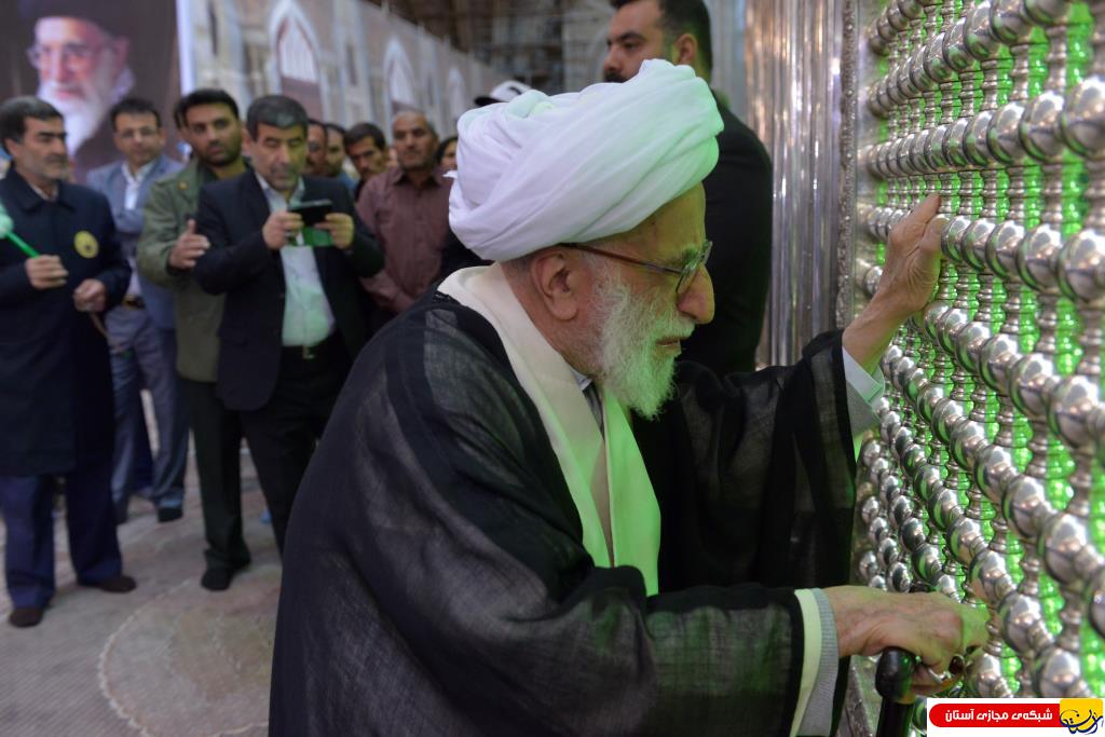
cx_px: 552
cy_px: 368
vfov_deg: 41.1
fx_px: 982
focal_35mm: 32
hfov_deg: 58.7
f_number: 4.5
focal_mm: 32
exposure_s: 1/50
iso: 2500
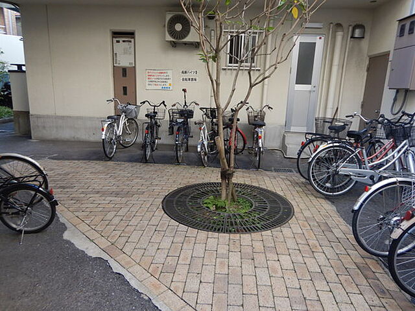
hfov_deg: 71.6
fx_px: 288
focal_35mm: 24
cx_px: 208
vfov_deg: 56.8
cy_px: 156
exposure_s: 1/60
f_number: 2.8
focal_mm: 4.3
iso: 125
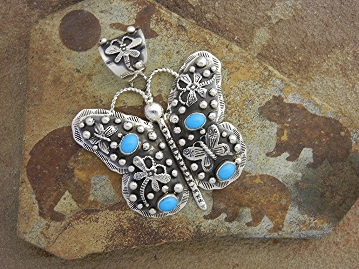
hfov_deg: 42.1
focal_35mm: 45
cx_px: 180
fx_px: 467
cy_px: 134
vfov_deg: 32.2
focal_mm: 8.1
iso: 200
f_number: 3.8
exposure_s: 1/1.6
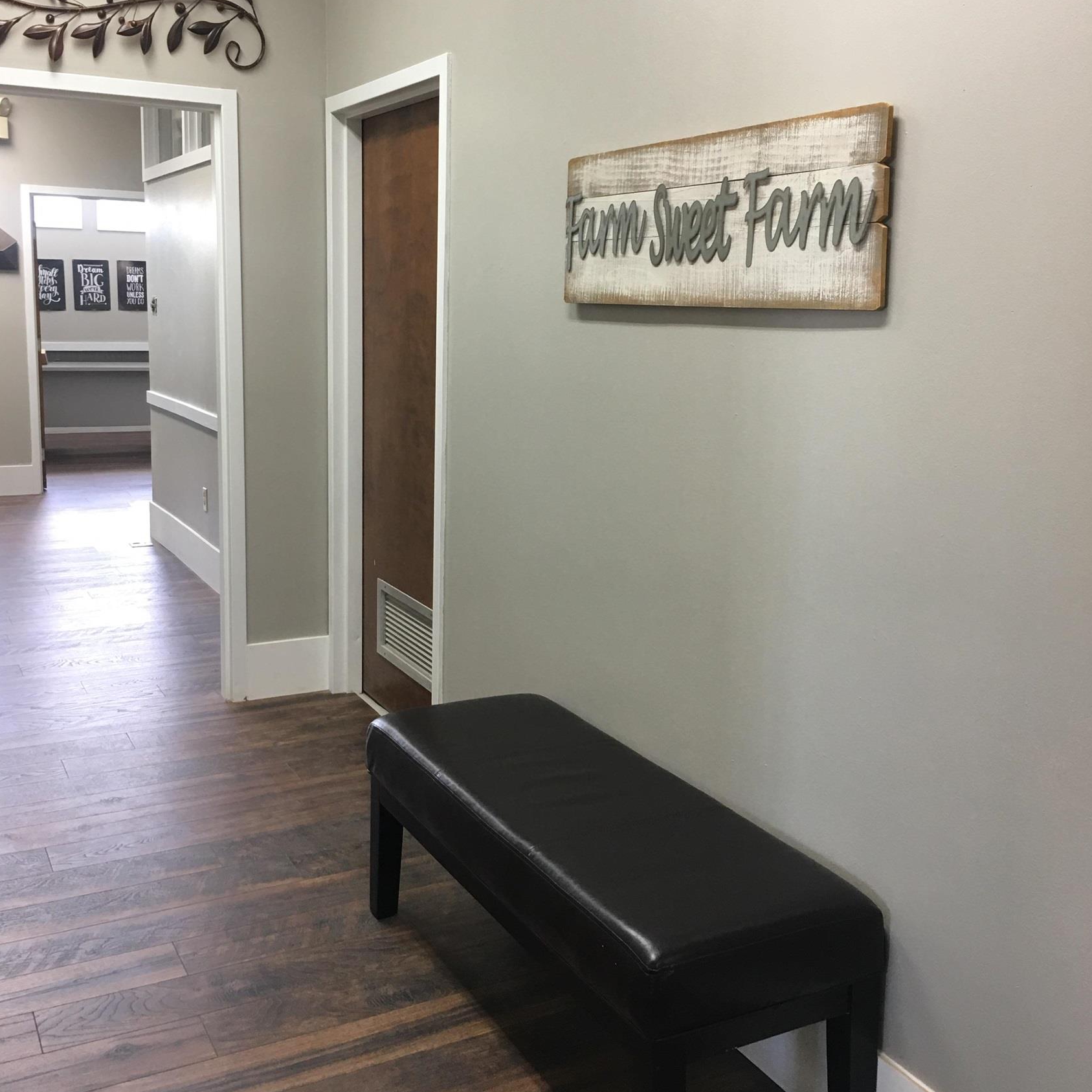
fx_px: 1249
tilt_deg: -8.2
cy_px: 491
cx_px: 545
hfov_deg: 47.2
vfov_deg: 47.2
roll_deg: -1.1
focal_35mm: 35
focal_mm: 4.15
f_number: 2.2
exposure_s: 1/15
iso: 32
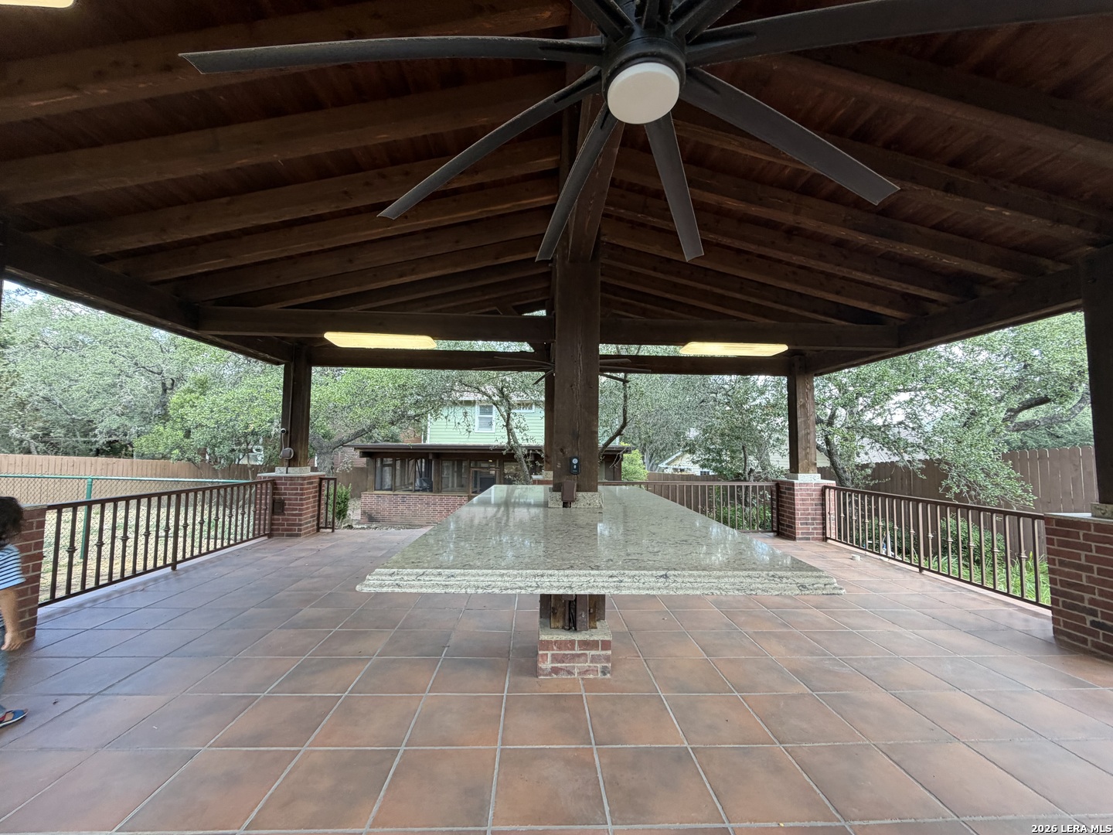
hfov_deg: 102.1
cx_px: 556
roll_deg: +2.4
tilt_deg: +5.9
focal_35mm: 14
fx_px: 450
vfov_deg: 85.7
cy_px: 418
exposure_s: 1/120
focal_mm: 2.22
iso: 100
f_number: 2.2
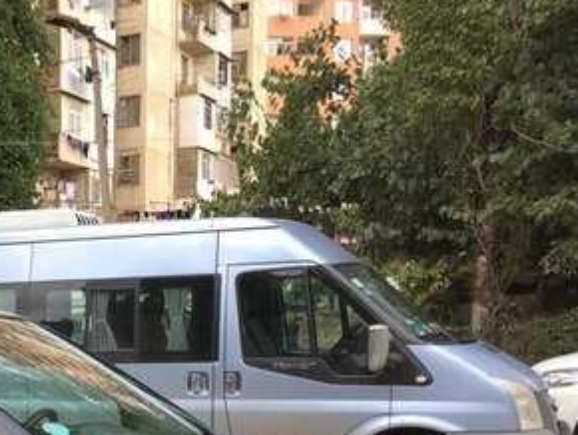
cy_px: 464
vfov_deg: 21.3
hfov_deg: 27.0
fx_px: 1103
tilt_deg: -5.0
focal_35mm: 66
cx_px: -54
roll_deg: +0.3
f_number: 2.2
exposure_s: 1/220
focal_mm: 4.15
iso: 32
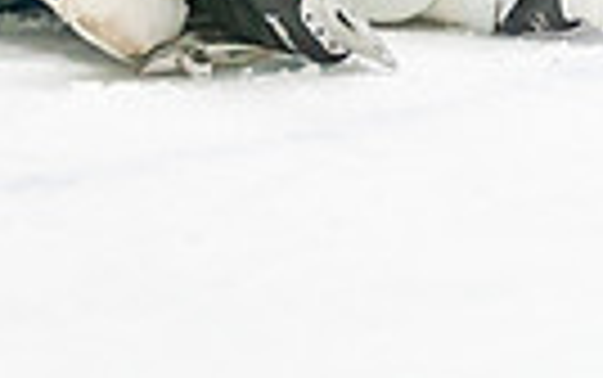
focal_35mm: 460
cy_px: -461
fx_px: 7566
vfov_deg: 2.8
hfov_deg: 4.6
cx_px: -32
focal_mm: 104
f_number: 2.8
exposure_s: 1/1250
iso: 3200
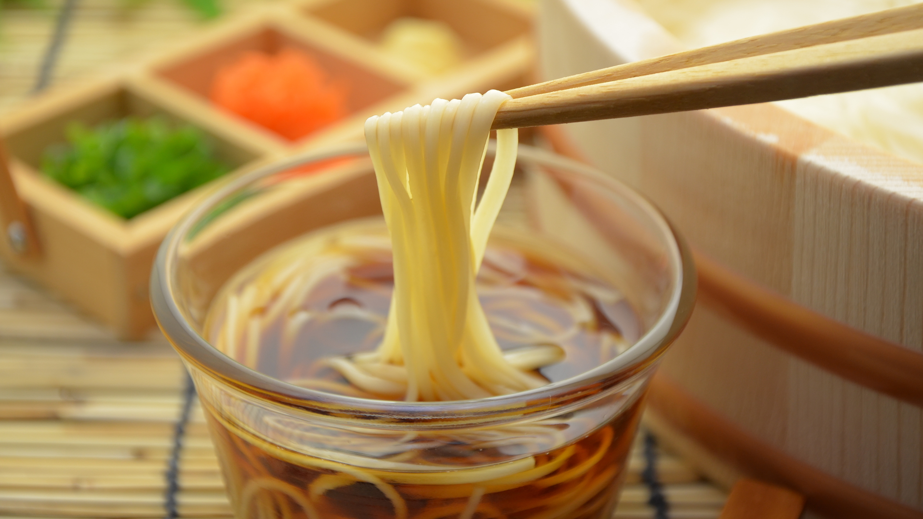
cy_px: 222
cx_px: 462
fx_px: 2692
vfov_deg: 11.0
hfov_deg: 19.5
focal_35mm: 110
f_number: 5.6
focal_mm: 70
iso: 400
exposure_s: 1/100
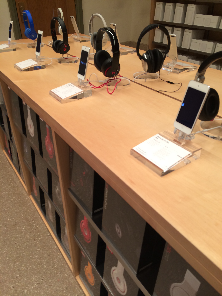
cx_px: 111
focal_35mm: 30
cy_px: 148
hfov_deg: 46.8
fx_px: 257
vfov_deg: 60.0
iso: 80
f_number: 2.2
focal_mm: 4.12
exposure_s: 1/30
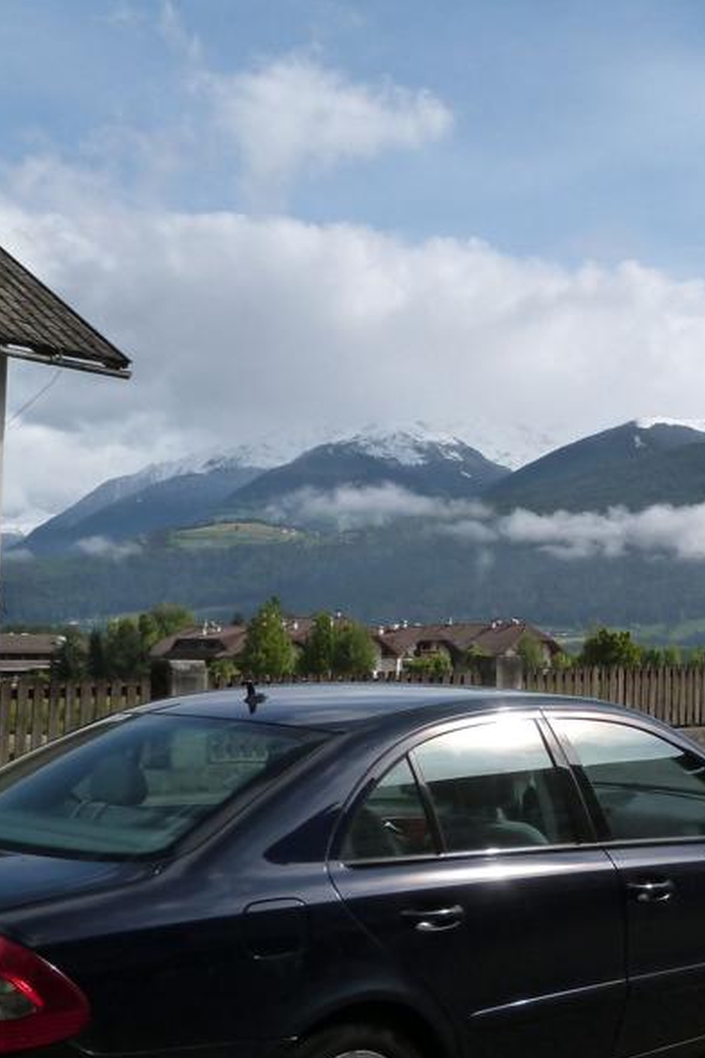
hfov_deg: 22.6
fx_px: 1704
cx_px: 683
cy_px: 488
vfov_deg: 34.5
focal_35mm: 58
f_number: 5.6
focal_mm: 5.6
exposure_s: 1/800
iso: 160
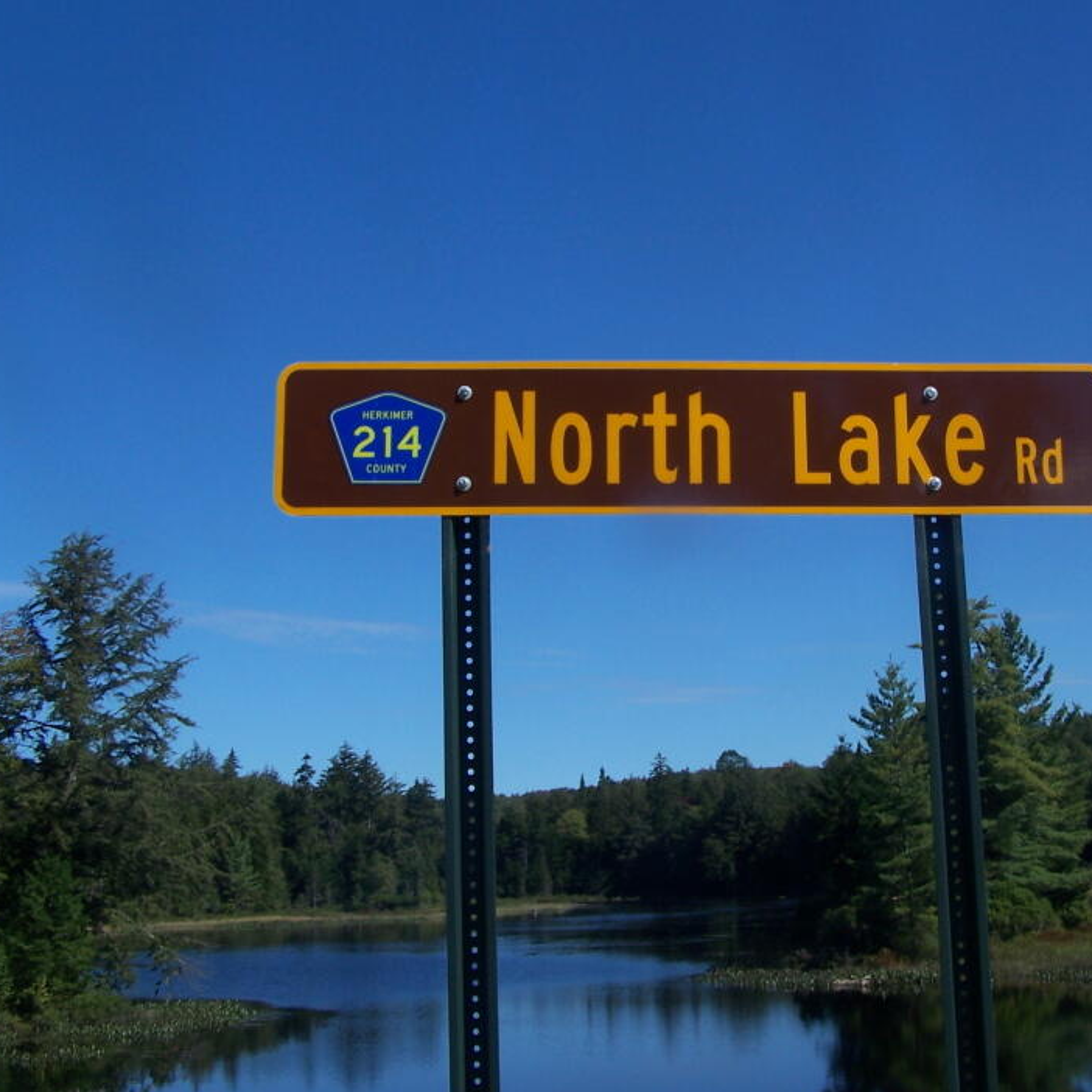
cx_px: 702
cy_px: 510
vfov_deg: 34.7
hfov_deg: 34.4
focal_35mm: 49
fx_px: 1749
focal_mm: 6.3
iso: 80
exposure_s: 1/640
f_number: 5.6
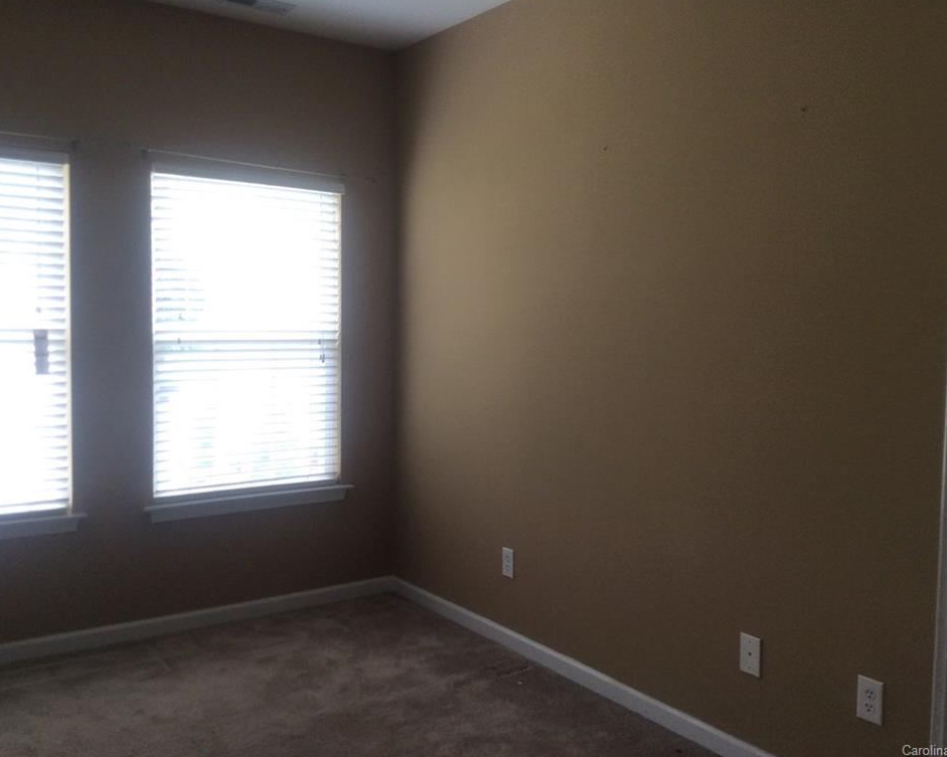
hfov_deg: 51.5
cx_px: 502
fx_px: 981
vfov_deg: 42.2
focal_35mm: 35
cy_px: 376
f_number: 2.4
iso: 40
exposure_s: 1/60
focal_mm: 3.3
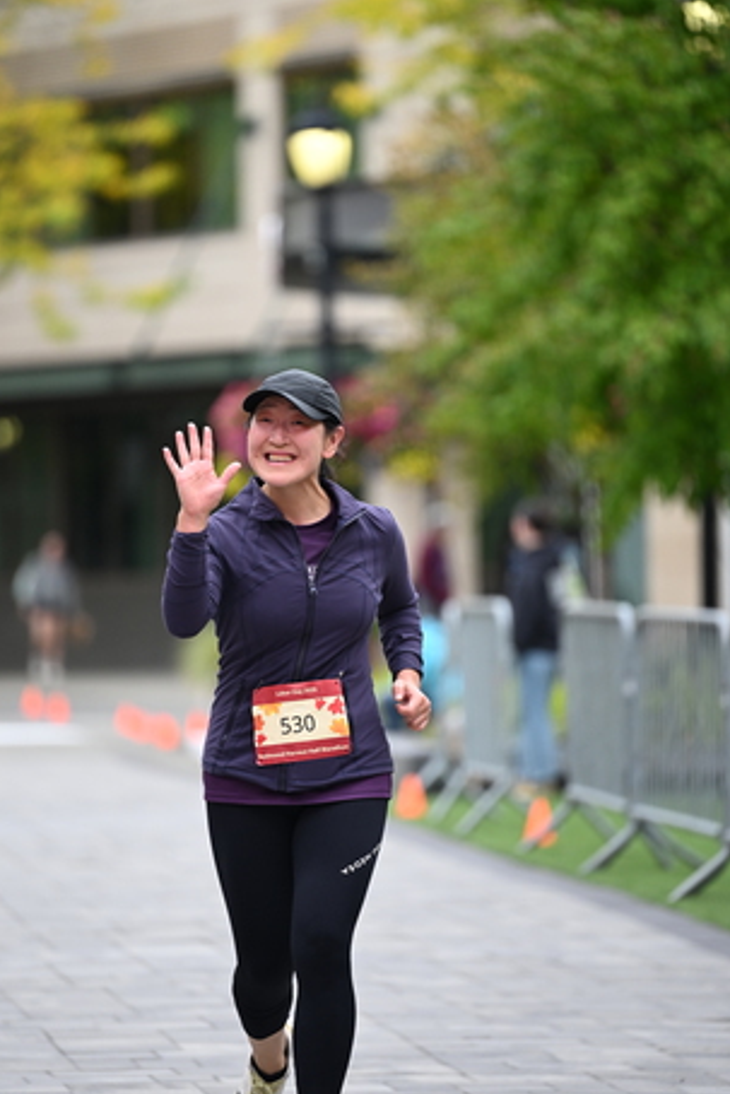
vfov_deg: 8.7
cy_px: 523
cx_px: 310
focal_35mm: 236
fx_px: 7172
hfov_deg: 5.8
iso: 640
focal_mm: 195
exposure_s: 1/1600
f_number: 2.8
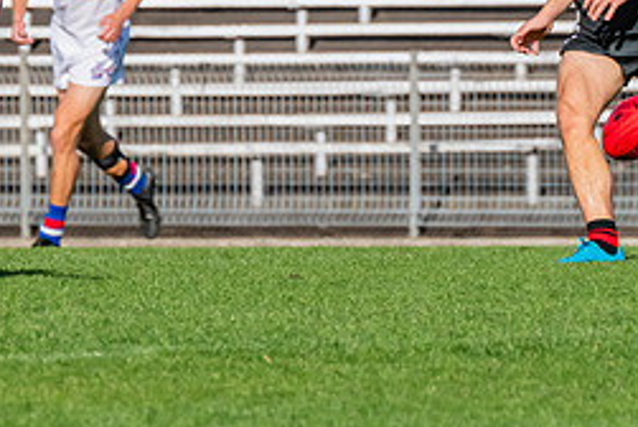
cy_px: -160
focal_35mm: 1444
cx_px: 706
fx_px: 25620
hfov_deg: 1.4
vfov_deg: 1.0
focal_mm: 420
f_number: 11
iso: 800
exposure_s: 1/1600
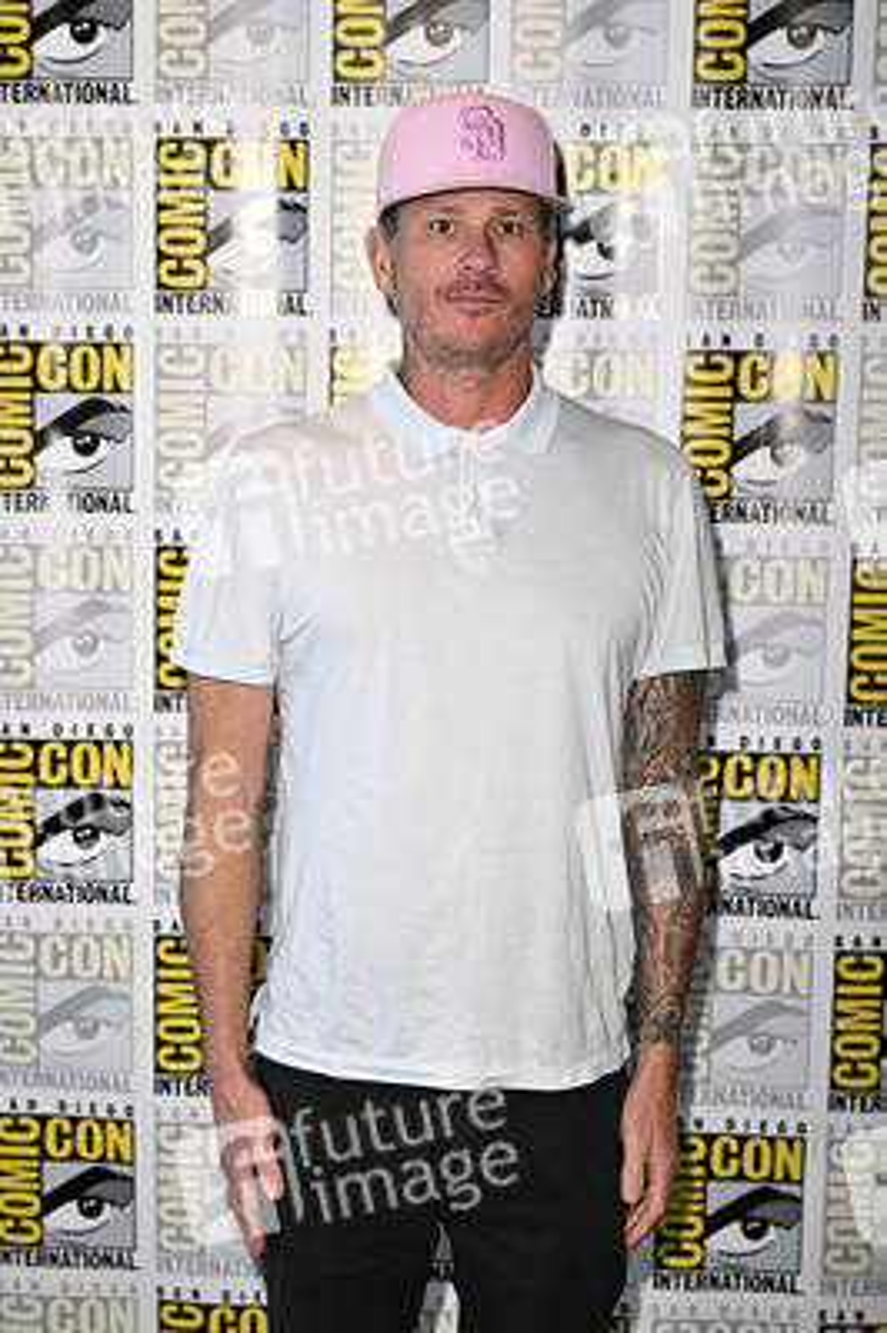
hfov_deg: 24.2
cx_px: 444
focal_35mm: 56
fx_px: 2073
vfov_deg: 35.7
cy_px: 666
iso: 1250
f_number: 4.5
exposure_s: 1/250
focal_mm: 56
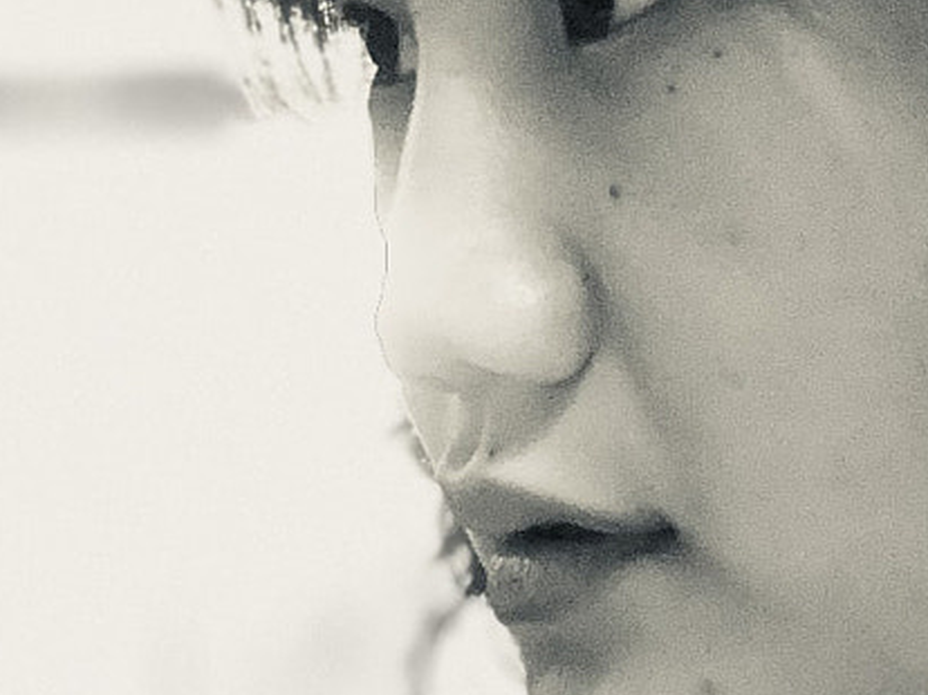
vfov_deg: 7.4
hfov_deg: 9.8
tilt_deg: +2.0
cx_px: 379
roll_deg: +1.1
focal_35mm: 201
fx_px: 5385
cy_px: 354
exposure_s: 1/10
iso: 160
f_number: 2.4
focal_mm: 6
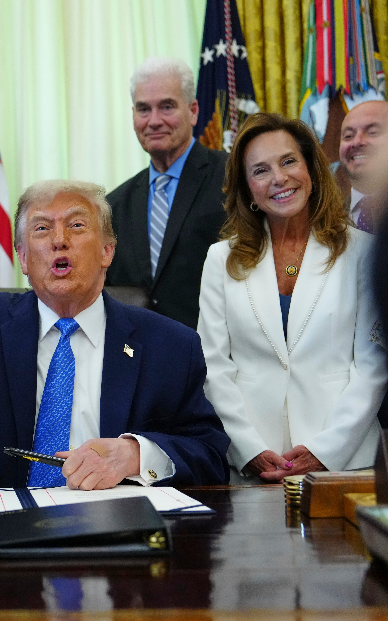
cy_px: 310
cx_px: -2
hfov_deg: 19.2
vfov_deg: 31.1
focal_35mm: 66
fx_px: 1117
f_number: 2.8
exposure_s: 1/320
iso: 4000
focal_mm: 43
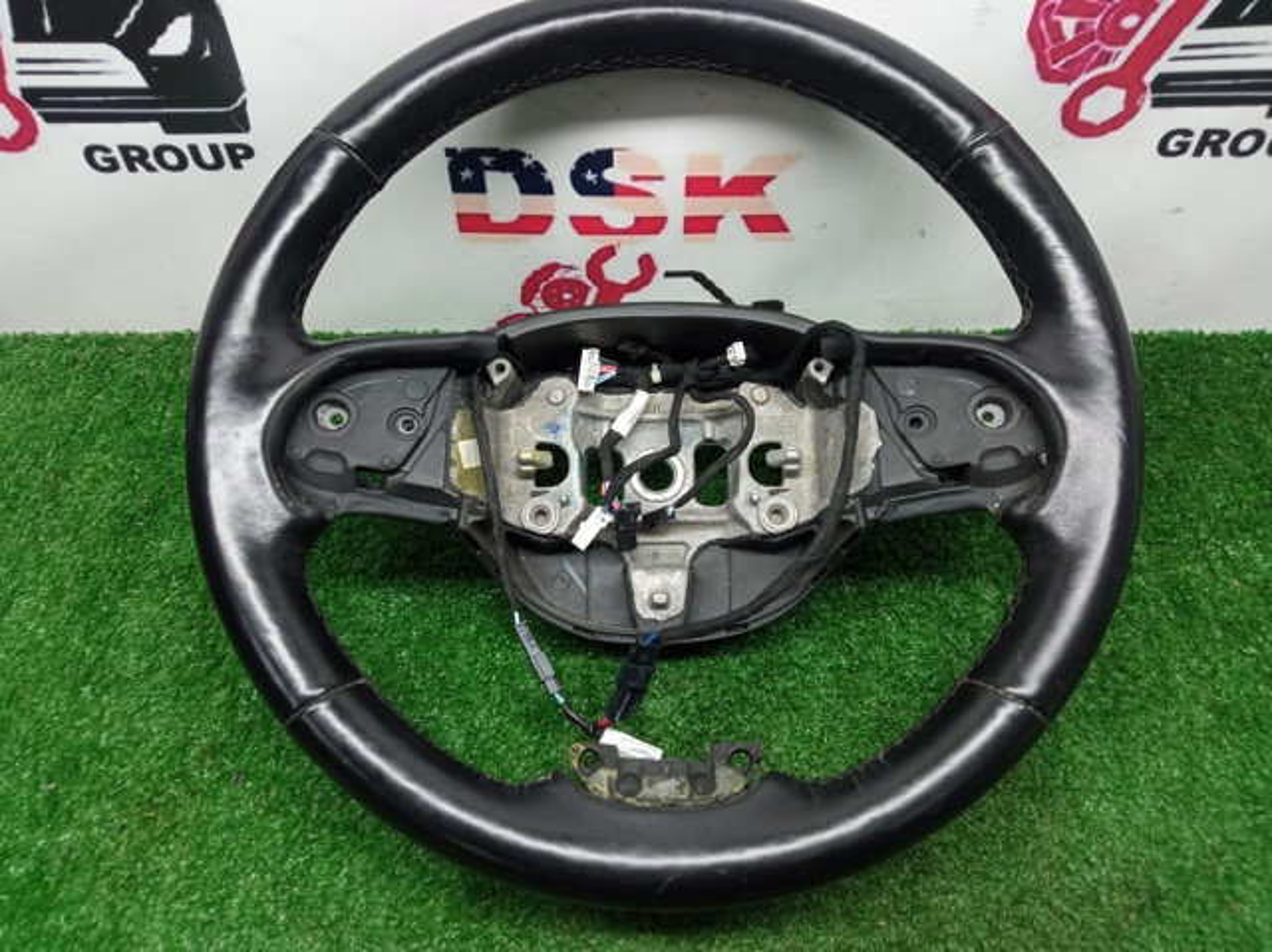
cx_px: 636
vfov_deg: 51.3
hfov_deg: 65.4
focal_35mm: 27
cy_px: 476
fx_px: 991
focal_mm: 3.79
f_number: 2.2
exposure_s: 1/33.3
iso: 316
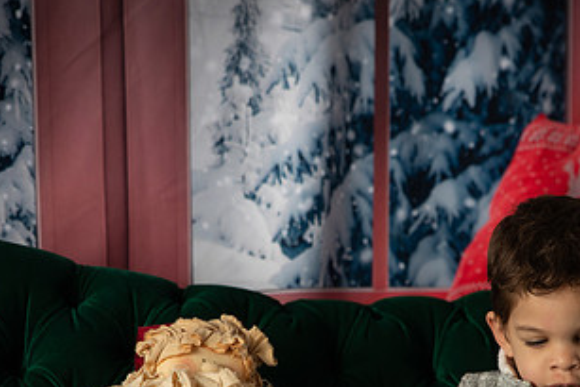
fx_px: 1983
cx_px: 402
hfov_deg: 16.6
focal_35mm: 123
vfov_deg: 11.1
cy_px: 356
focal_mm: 65
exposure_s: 1/160
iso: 100
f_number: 3.5
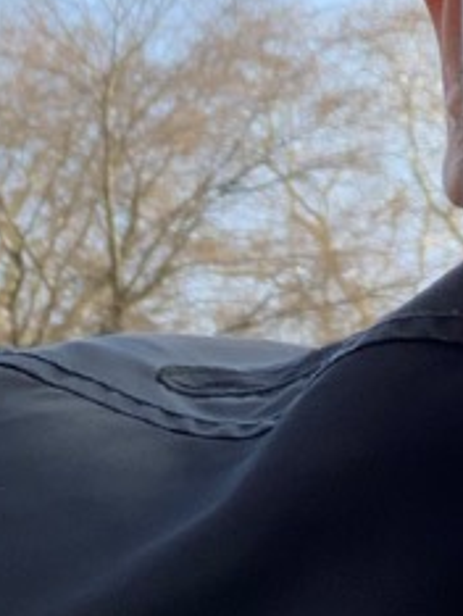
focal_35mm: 164
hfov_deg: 8.9
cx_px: 684
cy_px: -203
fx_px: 2919
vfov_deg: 11.7
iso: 16
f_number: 2.2
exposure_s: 1/128
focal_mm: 2.87
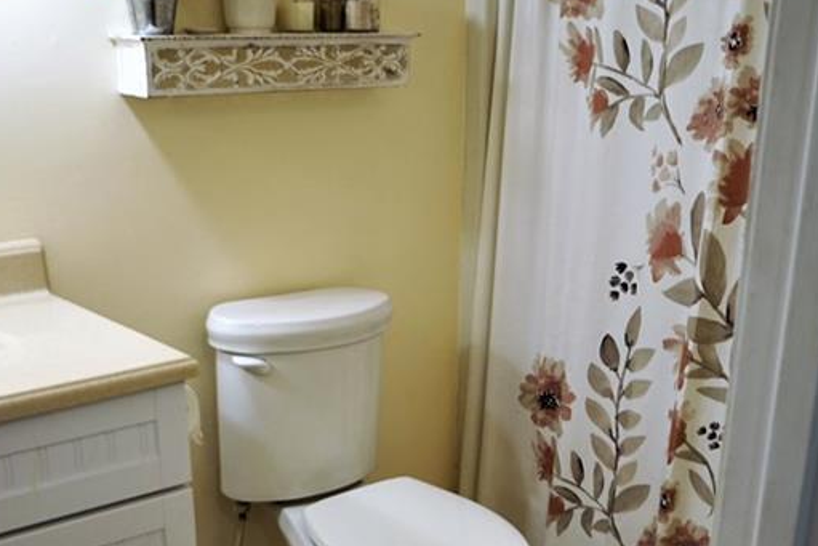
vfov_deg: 27.4
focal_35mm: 48
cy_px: 453
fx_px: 1091
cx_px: 367
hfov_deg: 41.1
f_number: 2.8
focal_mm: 16
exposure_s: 1/30
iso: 125
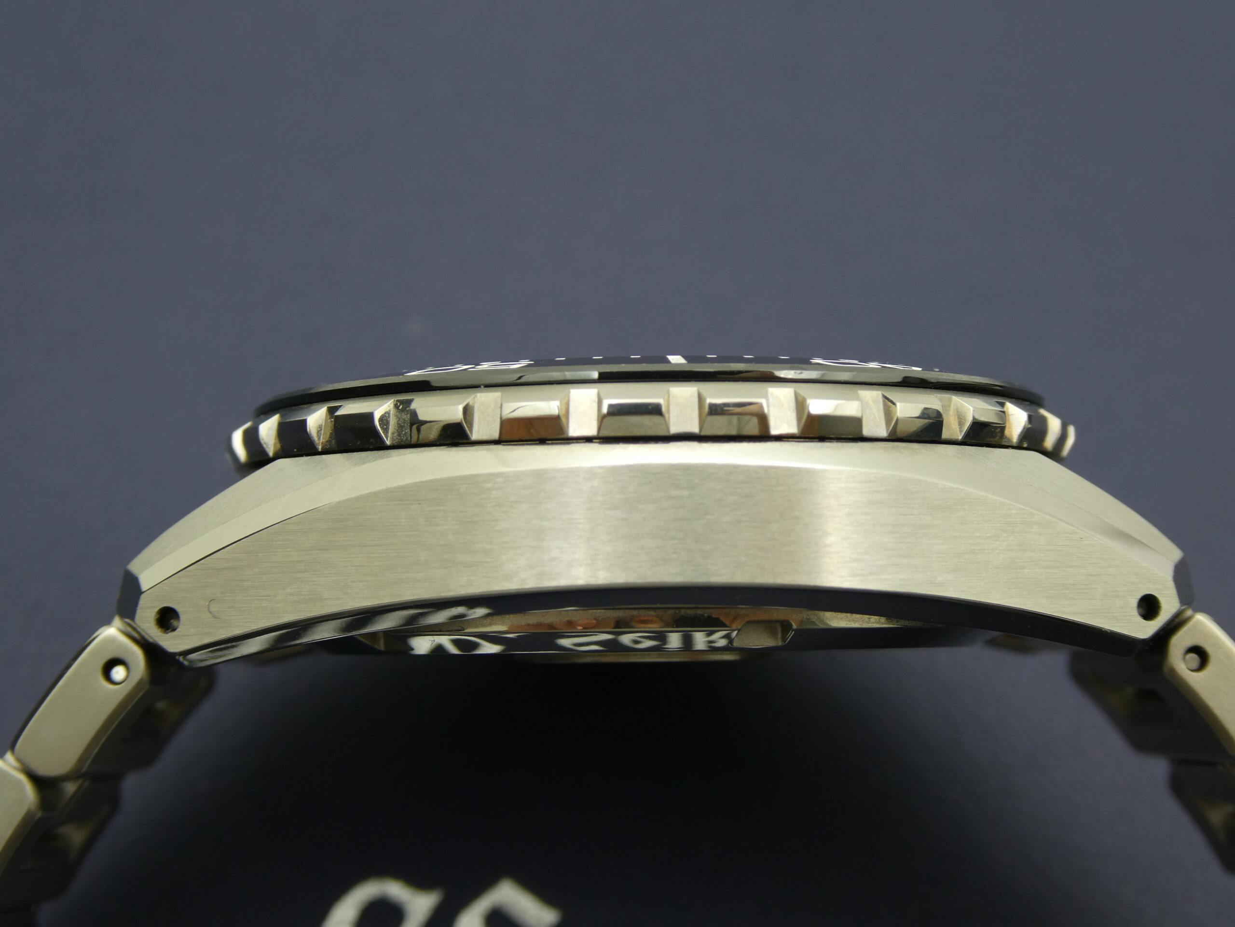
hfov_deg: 29.8
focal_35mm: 65
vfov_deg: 22.6
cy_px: 464
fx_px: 2319
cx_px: 618
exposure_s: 1/80
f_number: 4.4
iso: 100
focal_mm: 11.7
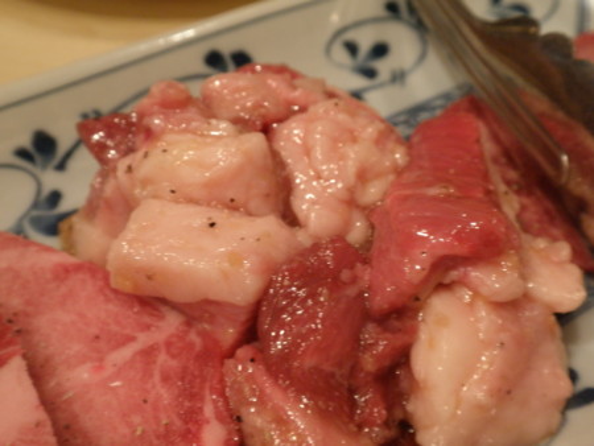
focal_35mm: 52
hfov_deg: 36.8
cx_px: 297
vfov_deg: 28.1
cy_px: 223
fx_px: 893
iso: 200
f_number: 4.3
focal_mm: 9.1
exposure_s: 1/20
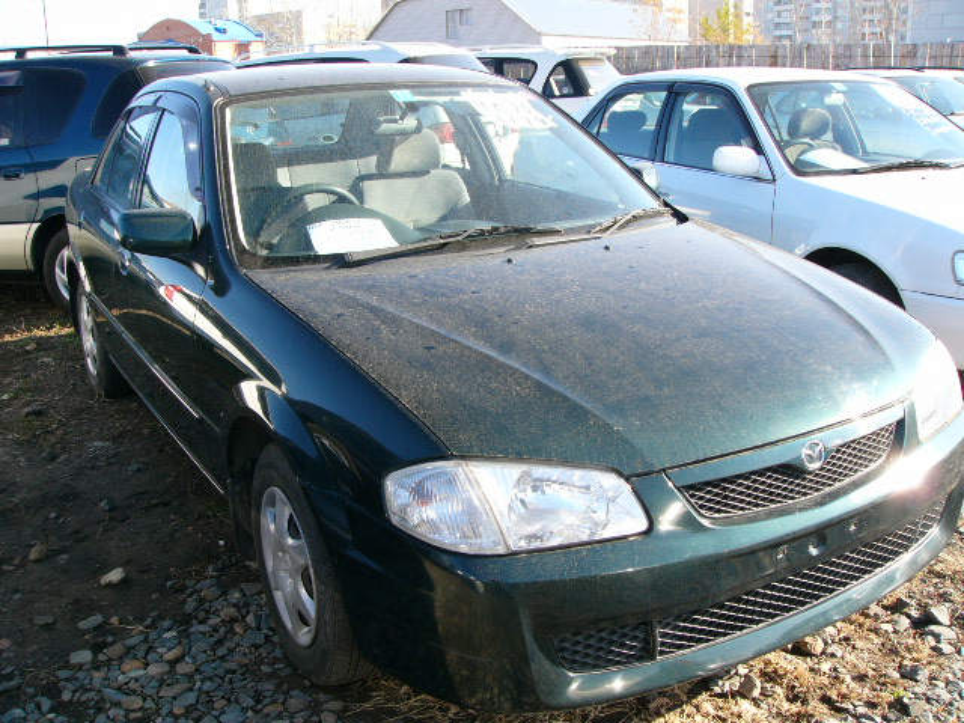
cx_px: 482
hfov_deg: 51.4
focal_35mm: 36
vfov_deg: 39.7
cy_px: 362
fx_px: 1003
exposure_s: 1/125
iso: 50
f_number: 4
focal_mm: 6
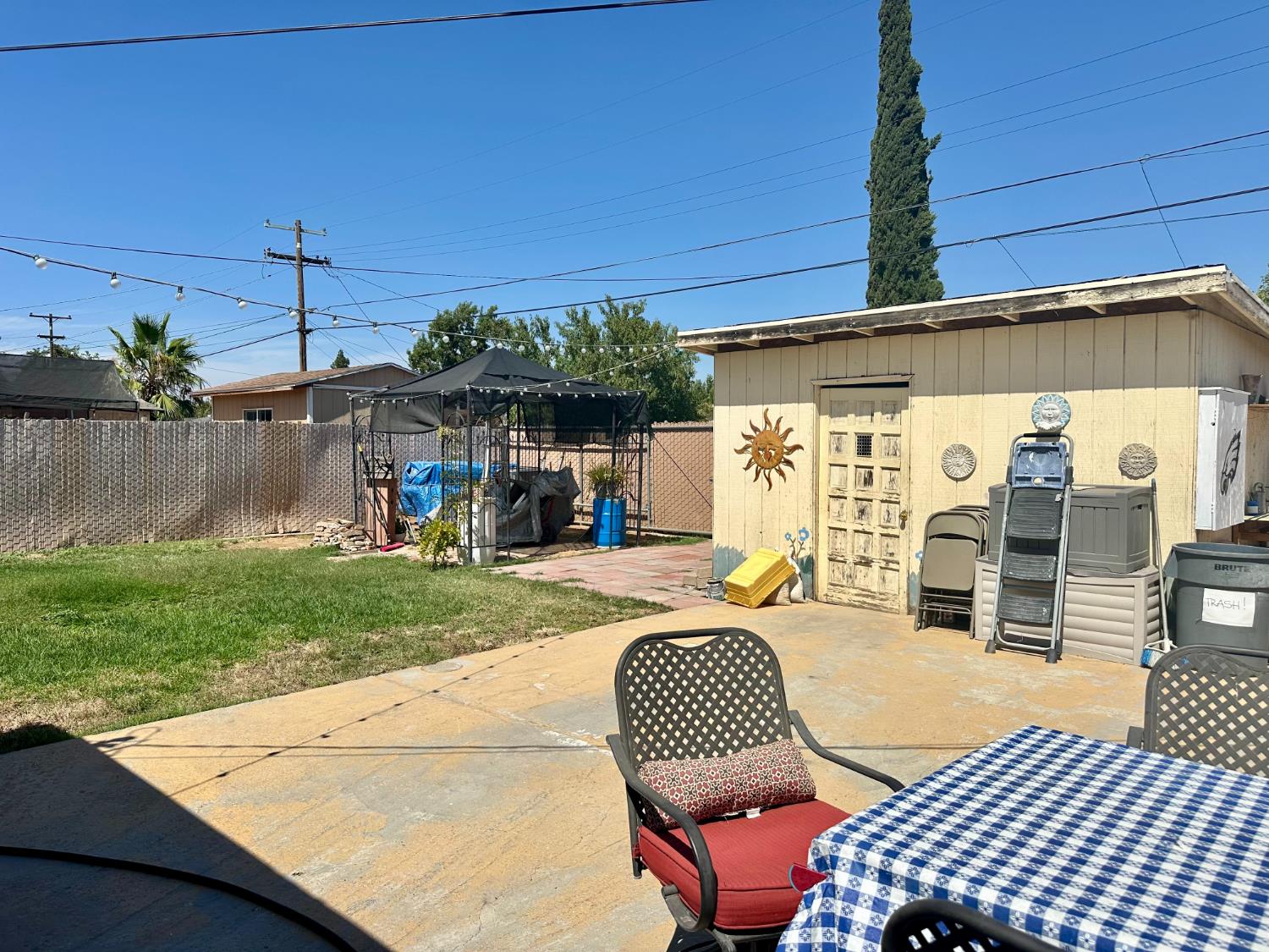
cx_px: 634
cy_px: 476
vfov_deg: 56.8
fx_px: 880
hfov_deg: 71.6
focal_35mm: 24
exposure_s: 1/6623
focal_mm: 6.86
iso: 80
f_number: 1.78
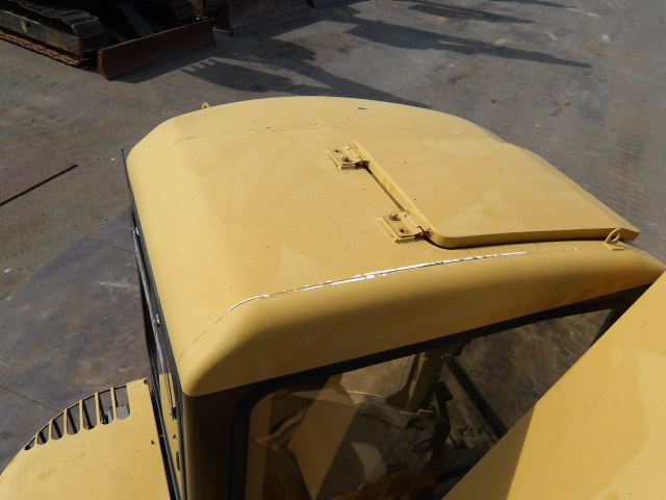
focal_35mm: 27
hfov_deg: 65.3
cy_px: 250
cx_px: 333
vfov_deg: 51.4
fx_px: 519
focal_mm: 4.9
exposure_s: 1/156
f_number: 10.4
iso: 100
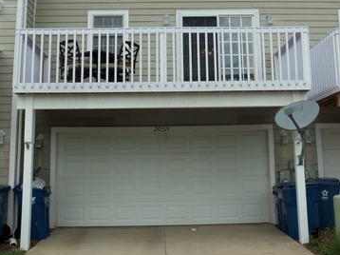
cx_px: 170
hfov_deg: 37.5
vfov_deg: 28.2
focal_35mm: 51
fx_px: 501
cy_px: 68
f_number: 9.2
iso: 80
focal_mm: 6.7
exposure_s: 1/100
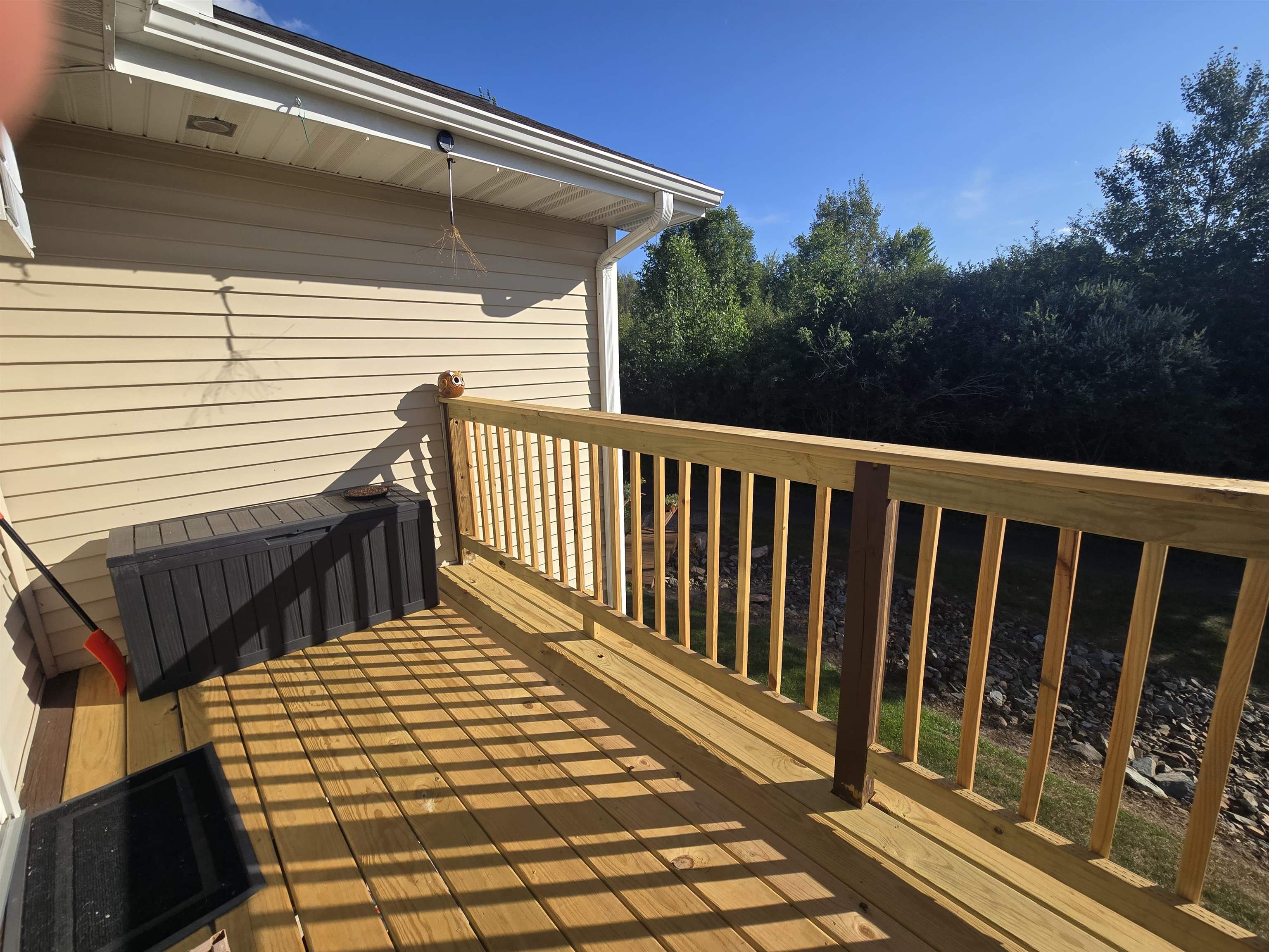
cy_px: 476
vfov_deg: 89.9
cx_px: 634
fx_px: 477
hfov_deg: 106.2
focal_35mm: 13
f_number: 2.2
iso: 50
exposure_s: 1/1884
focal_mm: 2.2
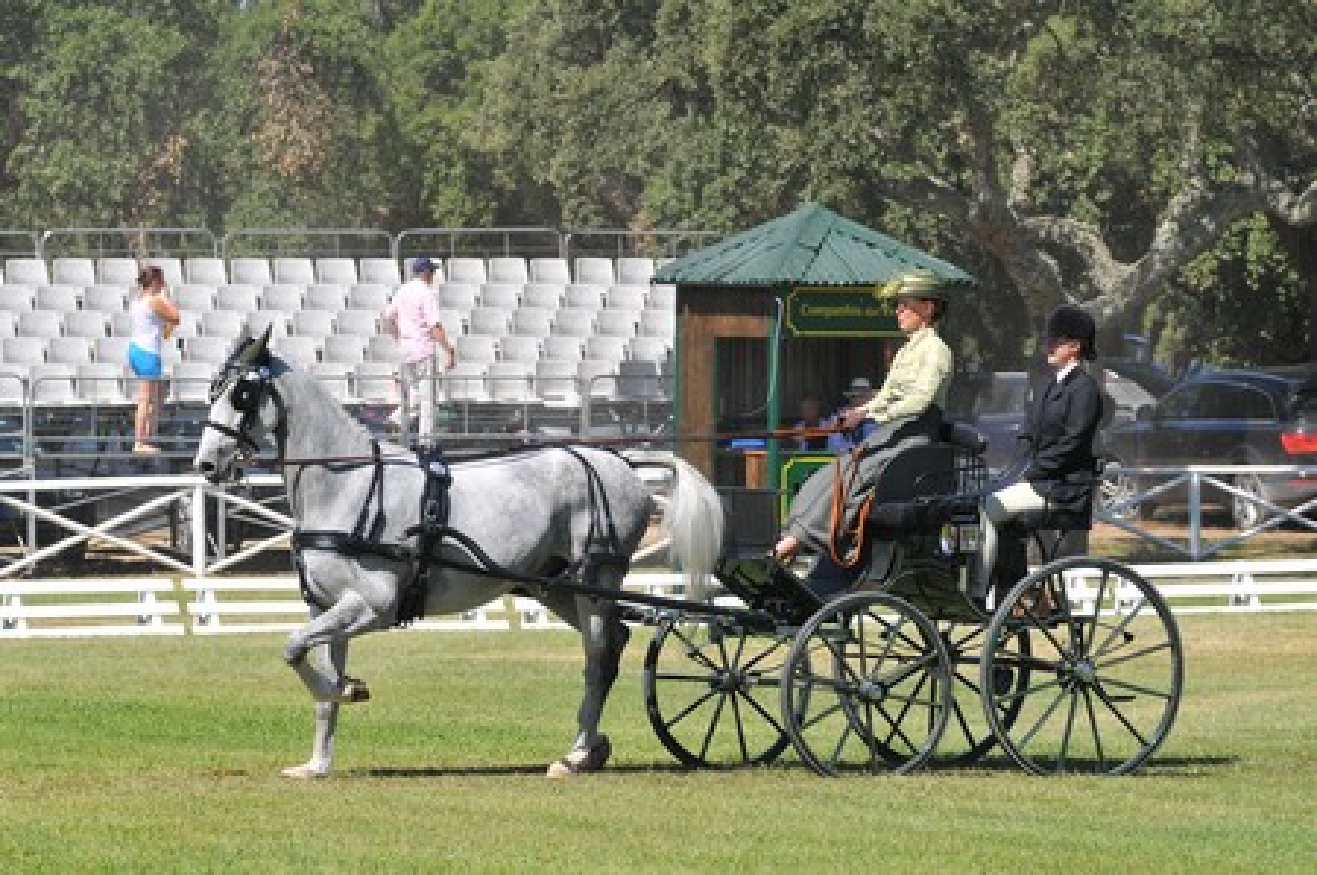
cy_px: 438
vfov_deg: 7.3
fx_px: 6852
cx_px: 658
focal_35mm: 188
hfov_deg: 11.0
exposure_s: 1/800
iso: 320
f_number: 5.6
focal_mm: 125
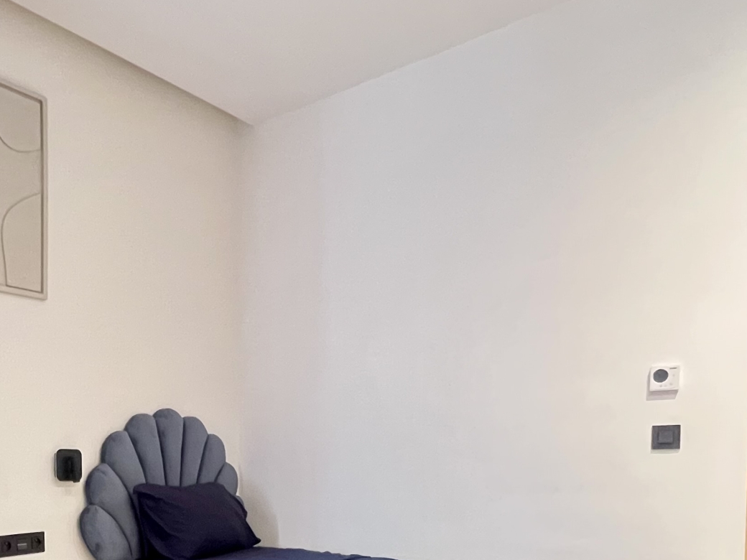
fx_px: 691
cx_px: 172
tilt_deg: -3.2
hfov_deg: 53.8
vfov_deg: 40.8
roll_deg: +0.5
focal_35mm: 32
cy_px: 503
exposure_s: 1/50
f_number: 1.8
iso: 800
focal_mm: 1.57
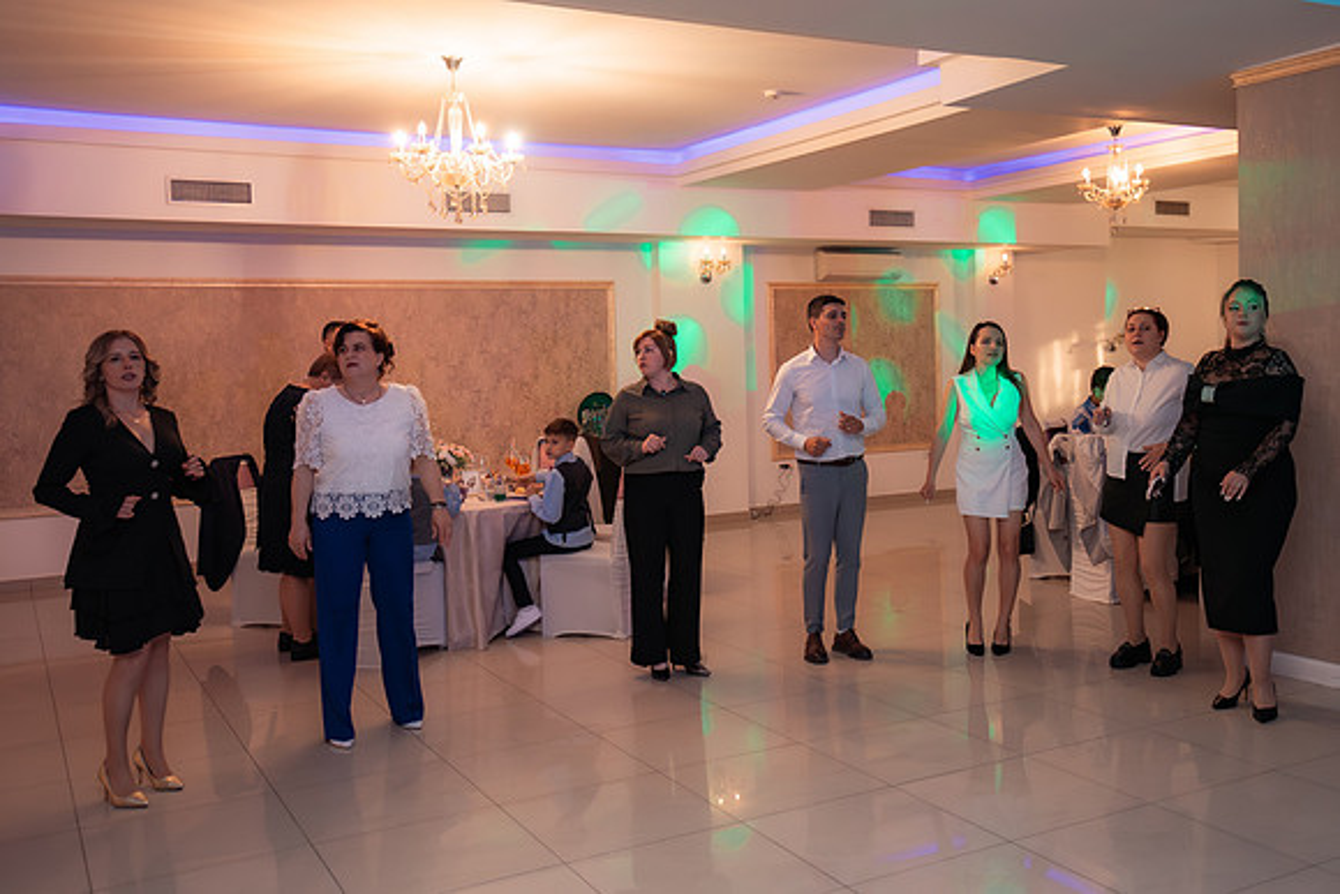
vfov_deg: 37.1
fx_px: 1332
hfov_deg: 53.3
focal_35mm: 36
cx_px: 759
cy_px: 419
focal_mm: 30
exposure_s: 1/200
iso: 1600
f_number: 2.8
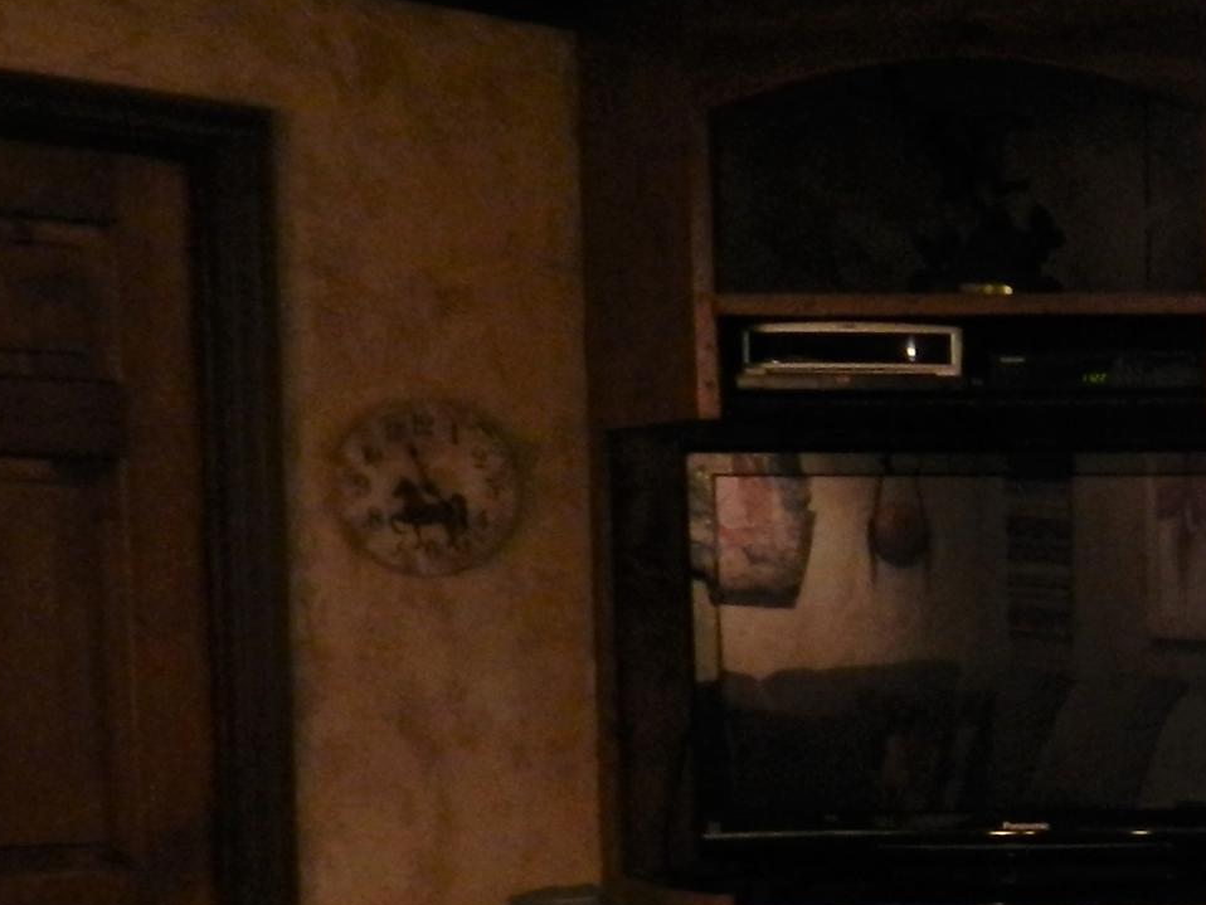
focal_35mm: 72
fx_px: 2509
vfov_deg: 20.1
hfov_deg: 23.1
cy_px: 797
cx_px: 1676
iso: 400
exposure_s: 1/15
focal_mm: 4
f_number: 3.4
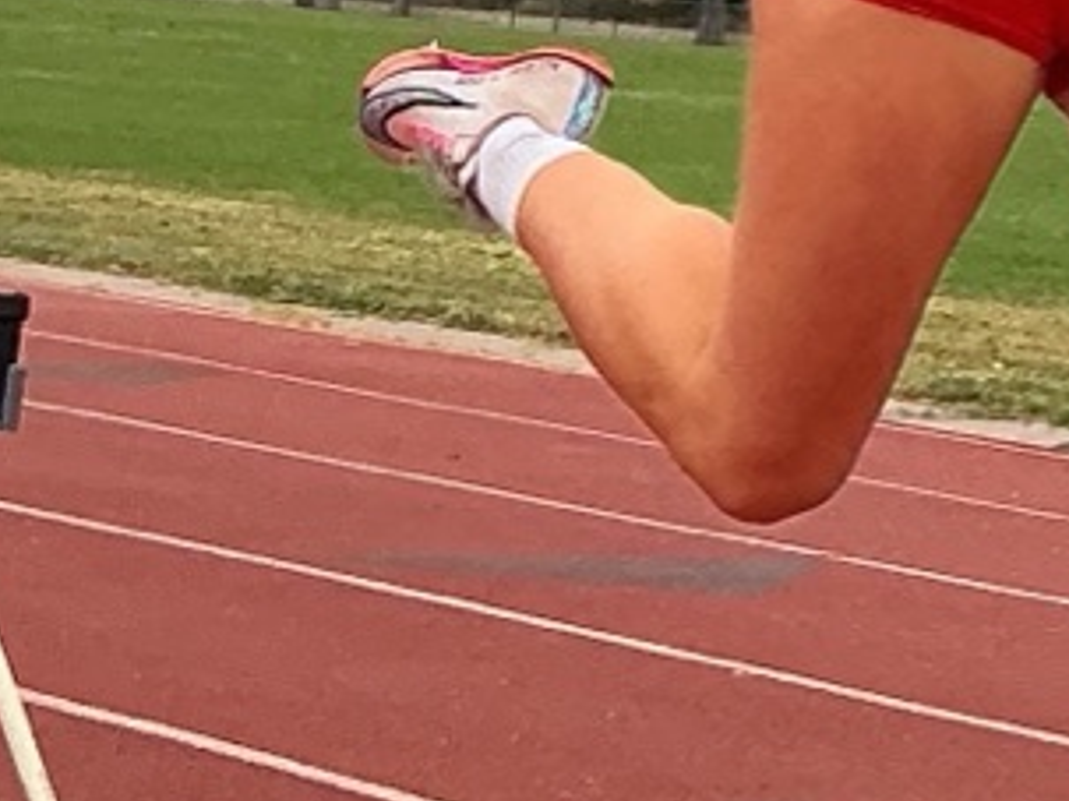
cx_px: 1334
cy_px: -243
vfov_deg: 12.5
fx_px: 3550
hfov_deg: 16.3
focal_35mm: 115
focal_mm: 3
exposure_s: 1/2227
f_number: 1.8
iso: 25
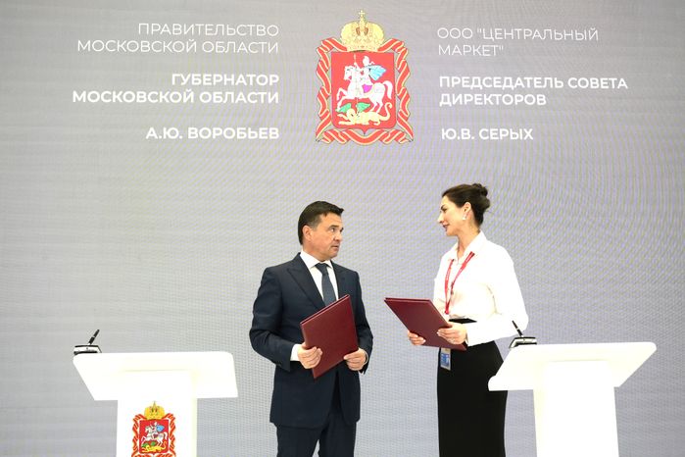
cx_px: 342
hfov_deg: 61.9
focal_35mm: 30
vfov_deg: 43.6
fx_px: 571
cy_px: 228
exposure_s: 1/125
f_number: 4.5
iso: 1000
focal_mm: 30
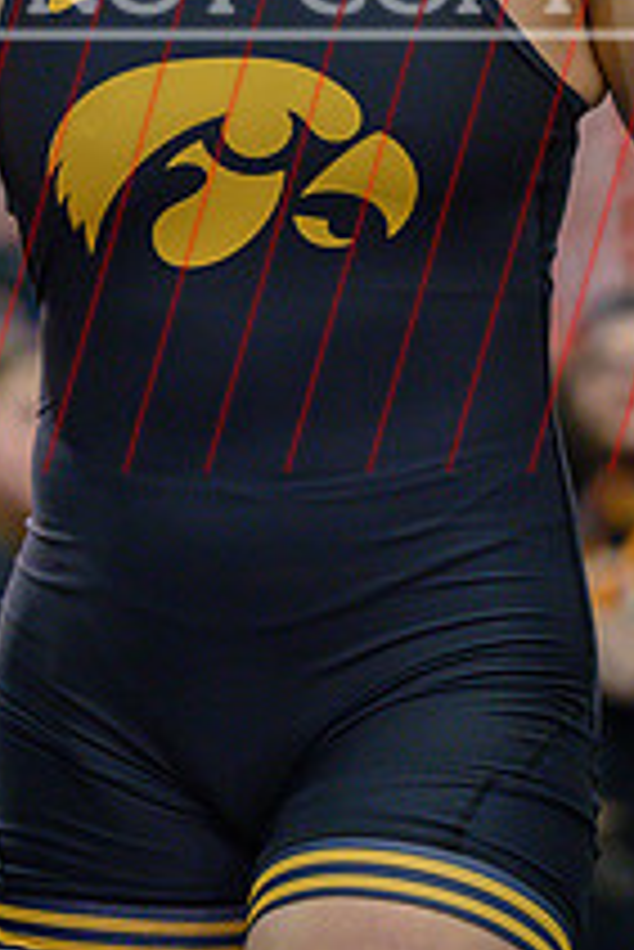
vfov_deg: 4.8
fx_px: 11392
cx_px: 215
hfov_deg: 3.2
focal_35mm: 432
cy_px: 0
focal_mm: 135
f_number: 2.8
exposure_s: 1/800
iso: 2800
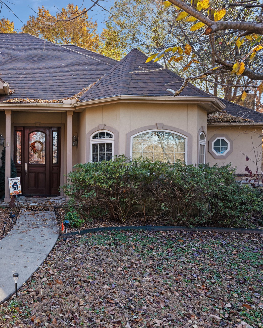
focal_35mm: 27
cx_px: 36
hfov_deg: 49.0
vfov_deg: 64.6
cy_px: 167
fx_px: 260
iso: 250
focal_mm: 18.5
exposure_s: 1/50
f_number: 10
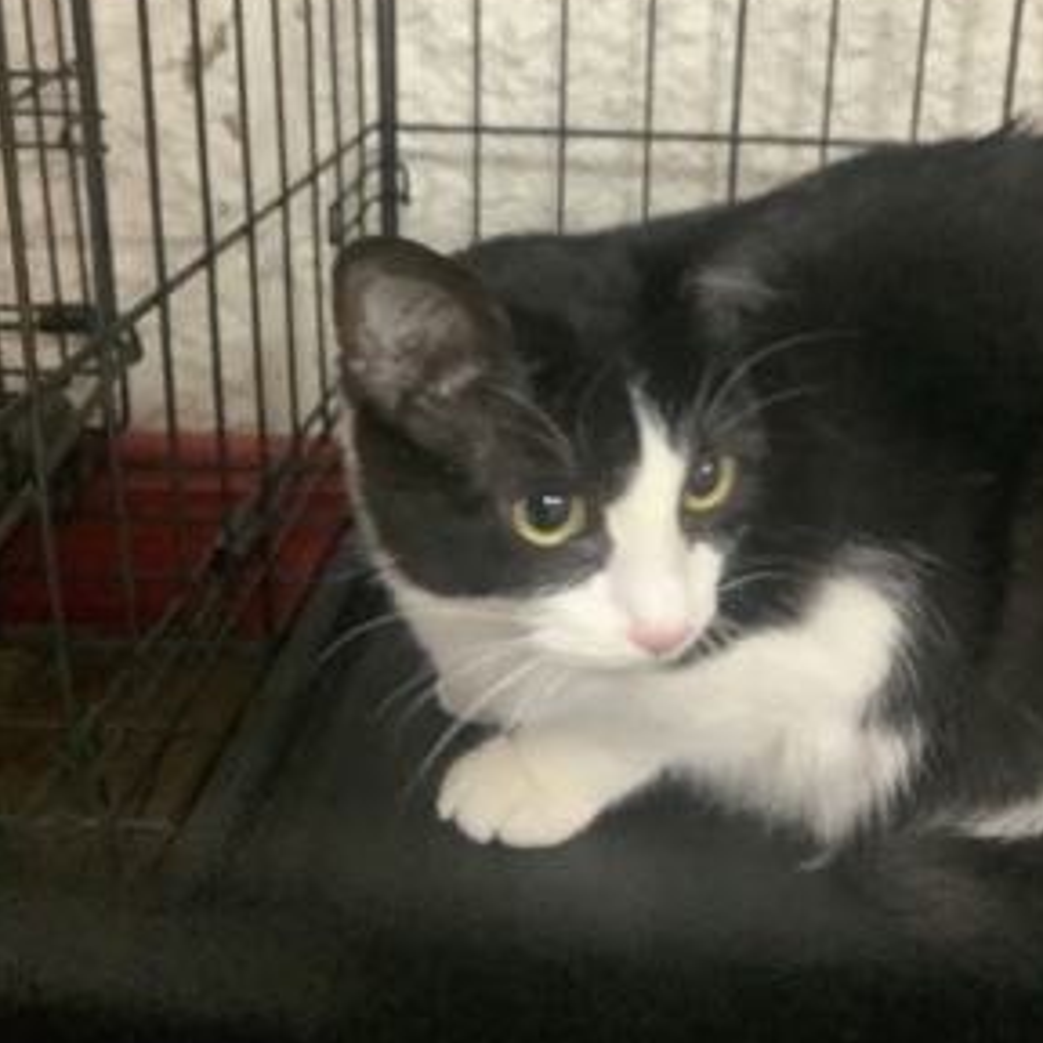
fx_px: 1364
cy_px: 301
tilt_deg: -17.3
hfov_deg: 41.8
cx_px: 560
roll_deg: -2.0
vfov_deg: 41.0
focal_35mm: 40
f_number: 2.4
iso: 640
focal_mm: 3.3
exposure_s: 1/30
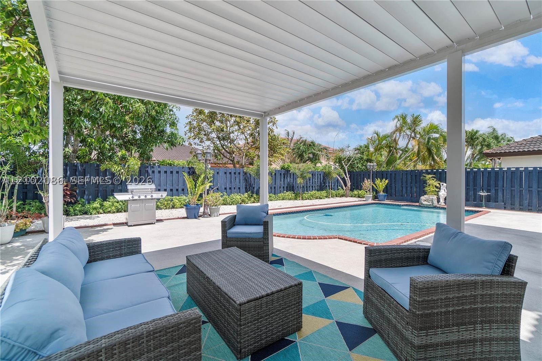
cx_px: 271
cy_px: 180
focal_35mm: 15
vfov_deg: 77.3
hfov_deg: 100.4
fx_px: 226
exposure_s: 1/1000
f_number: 4.5
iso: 100
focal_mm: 10
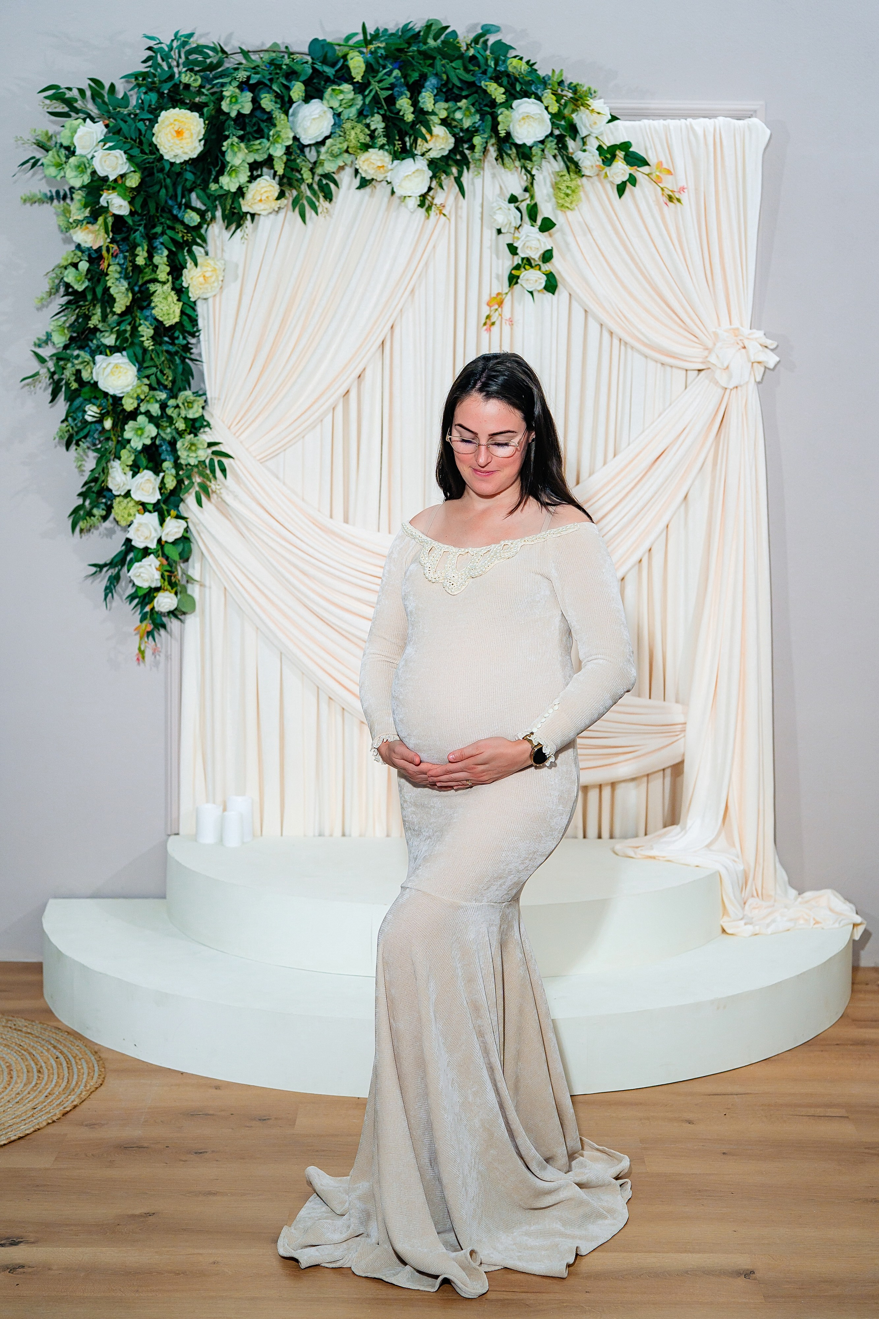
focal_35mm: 50
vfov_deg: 39.6
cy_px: 660
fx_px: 1831
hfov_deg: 27.0
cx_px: 440
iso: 800
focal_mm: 50
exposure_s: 1/250
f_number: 2.8
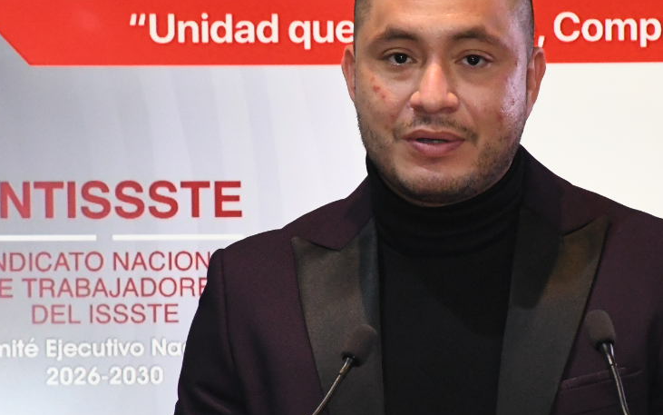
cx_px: 480
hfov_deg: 4.4
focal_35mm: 474
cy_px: 321
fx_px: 8565
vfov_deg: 2.8
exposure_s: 1/125
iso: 5000
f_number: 6.3
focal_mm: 140
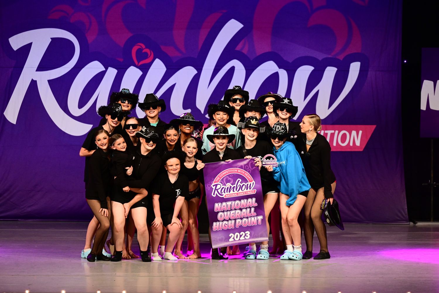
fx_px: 2012
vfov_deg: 8.3
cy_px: 146
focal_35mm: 165
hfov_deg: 12.5
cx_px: 220
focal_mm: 165
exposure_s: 1/500
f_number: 4
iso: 4000
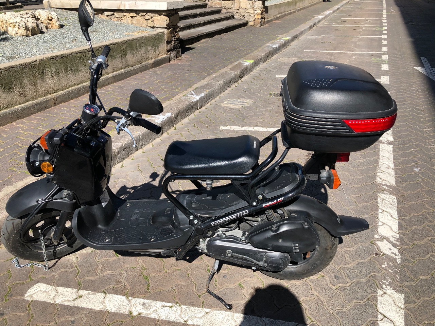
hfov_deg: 63.4
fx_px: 352
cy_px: 163
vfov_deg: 49.7
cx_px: 218
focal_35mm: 28
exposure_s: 1/1453
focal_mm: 3.99
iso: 20
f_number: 1.8
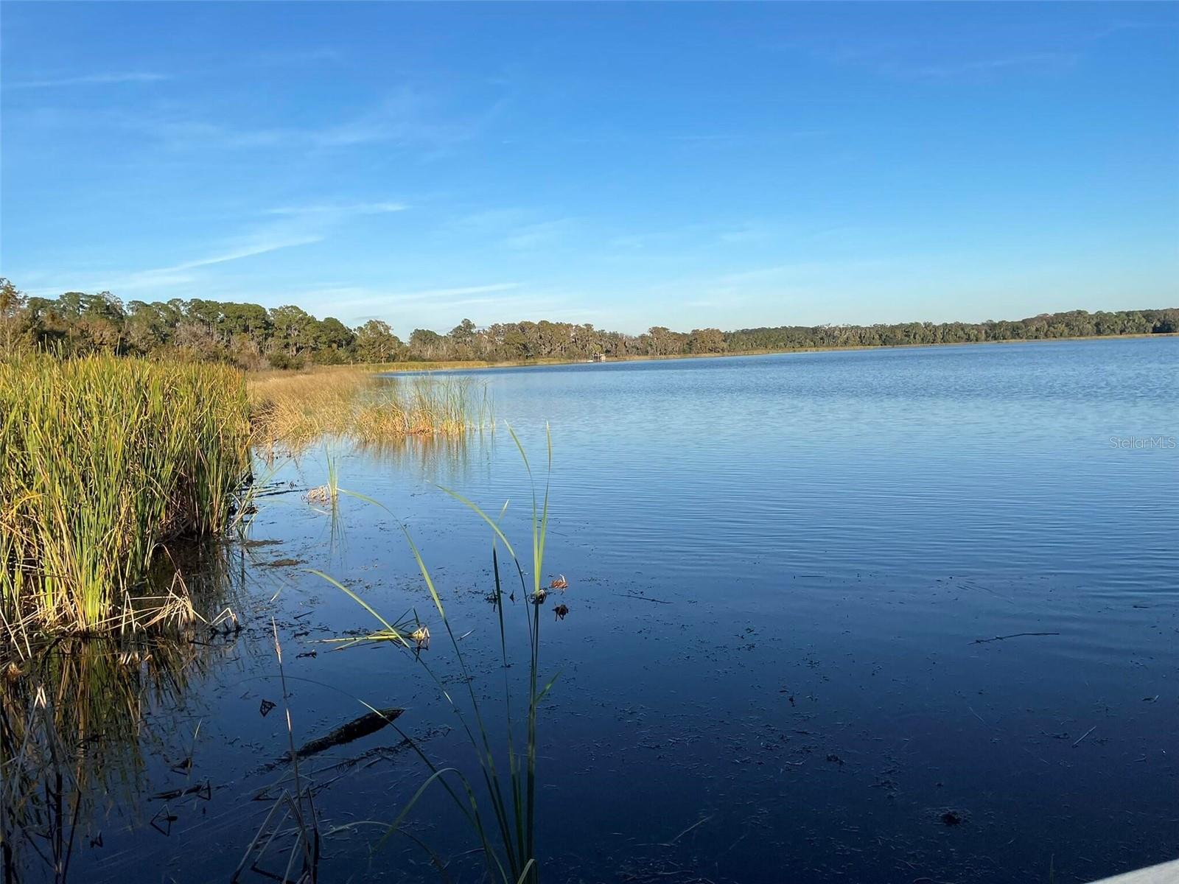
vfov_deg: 53.1
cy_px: 442
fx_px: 886
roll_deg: +2.6
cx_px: 590
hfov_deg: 67.3
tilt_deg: -5.1
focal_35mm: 26
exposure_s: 1/4651
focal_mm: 4.2
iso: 50
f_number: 1.6
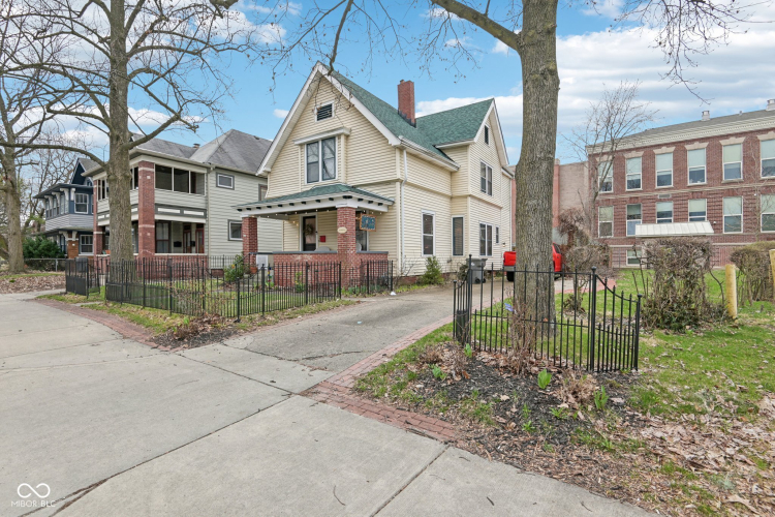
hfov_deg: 96.7
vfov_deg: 73.7
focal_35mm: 16
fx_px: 344
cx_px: 388
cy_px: 258
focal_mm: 16
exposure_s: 1/80
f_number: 8
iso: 100
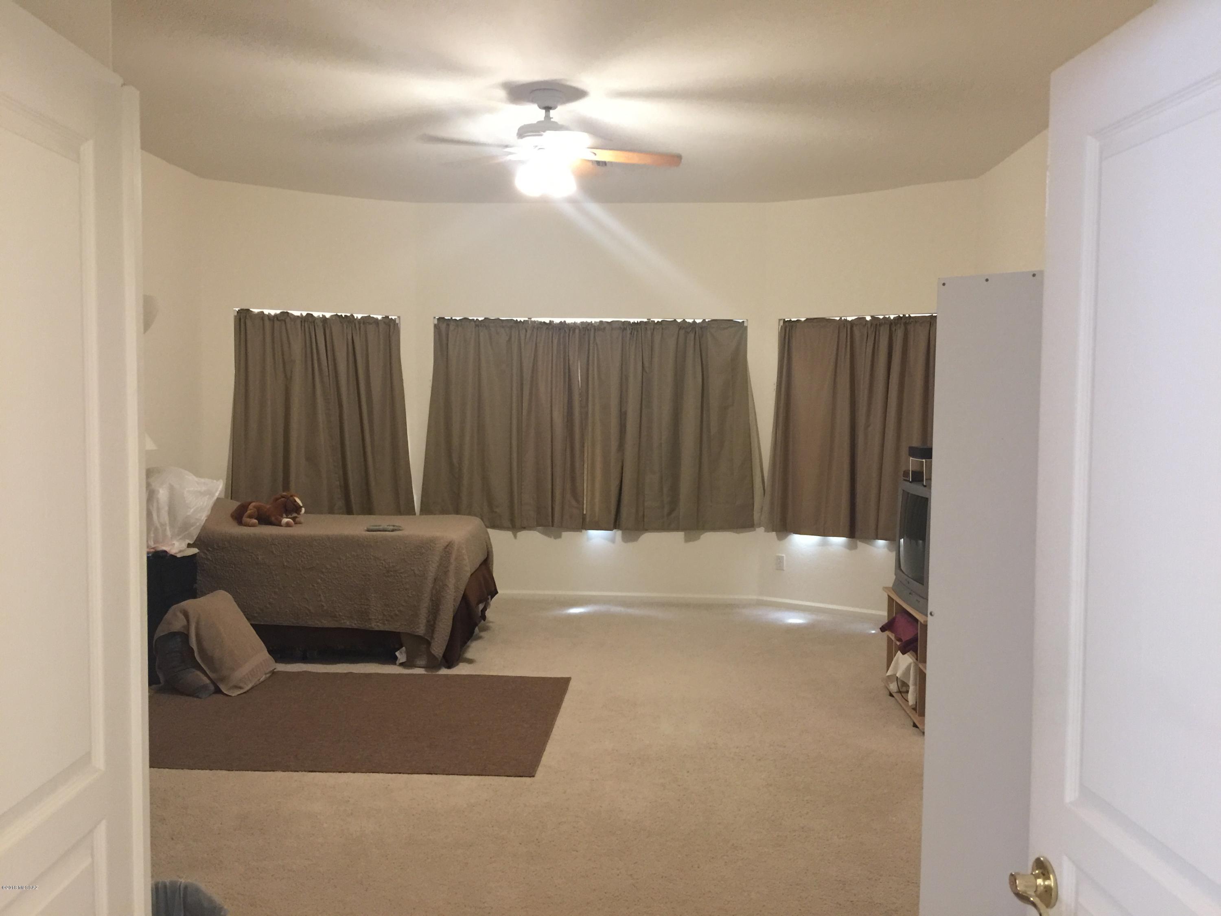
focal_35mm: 29
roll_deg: -2.3
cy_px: 458
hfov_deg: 61.7
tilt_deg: -2.6
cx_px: 610
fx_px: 1023
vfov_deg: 48.2
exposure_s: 1/10
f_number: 2.2
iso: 100
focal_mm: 4.15
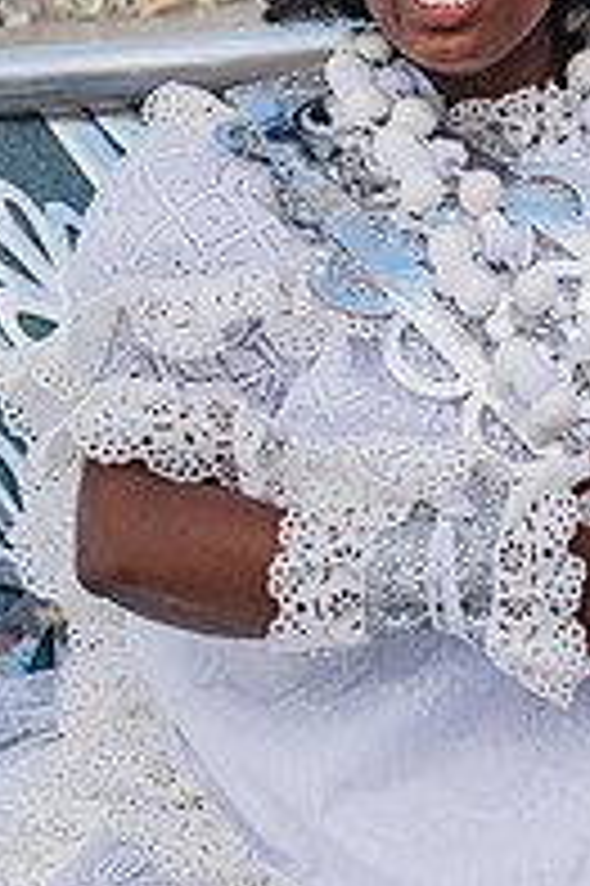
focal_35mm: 187
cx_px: 435
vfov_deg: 10.9
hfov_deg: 7.3
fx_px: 4605
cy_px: 108
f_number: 5.6
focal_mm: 82
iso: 400
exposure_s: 1/1600
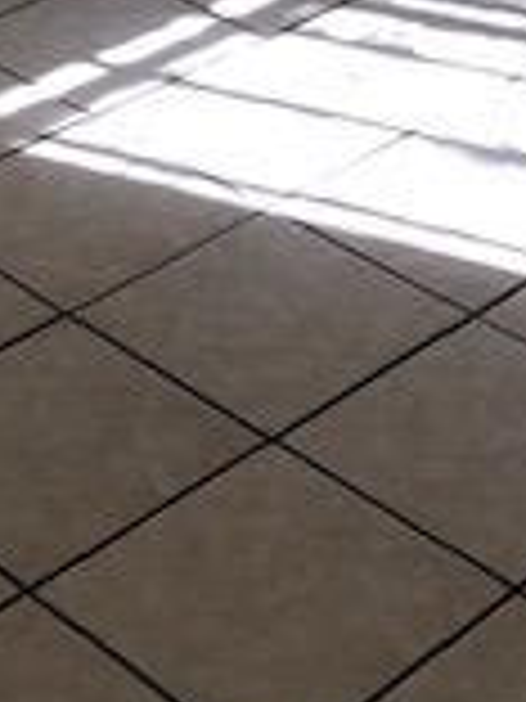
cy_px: -536
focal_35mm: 115
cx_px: 270
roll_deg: -0.2
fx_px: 2330
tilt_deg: -11.7
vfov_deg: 15.0
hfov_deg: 12.9
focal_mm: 3.99
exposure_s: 1/24
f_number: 1.8
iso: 40
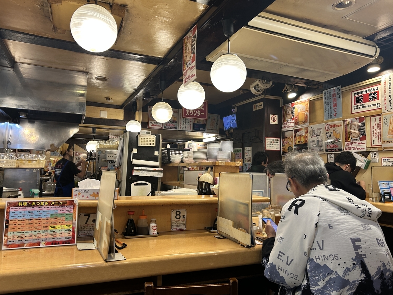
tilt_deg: +4.0
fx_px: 295
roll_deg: -1.6
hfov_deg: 67.3
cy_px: 148
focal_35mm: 26
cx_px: 196
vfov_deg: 53.1
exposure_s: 1/50
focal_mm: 5.7
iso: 100
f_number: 1.5
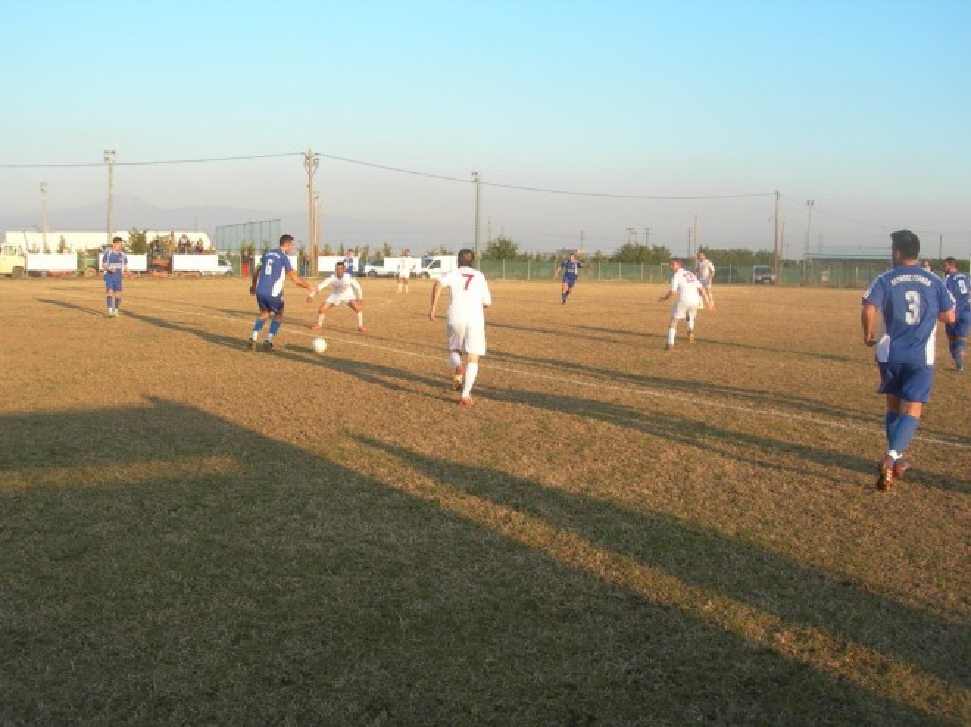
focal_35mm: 38
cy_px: 364
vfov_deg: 37.7
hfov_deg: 49.0
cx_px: 486
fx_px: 1065
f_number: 4.8
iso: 50
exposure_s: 1/160
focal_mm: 7.8
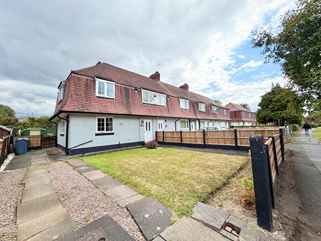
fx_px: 130
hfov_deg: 102.1
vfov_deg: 85.7
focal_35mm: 14
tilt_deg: +3.2
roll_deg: +2.4
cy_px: 120
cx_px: 160
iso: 32
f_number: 2.2
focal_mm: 2.22
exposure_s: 1/970
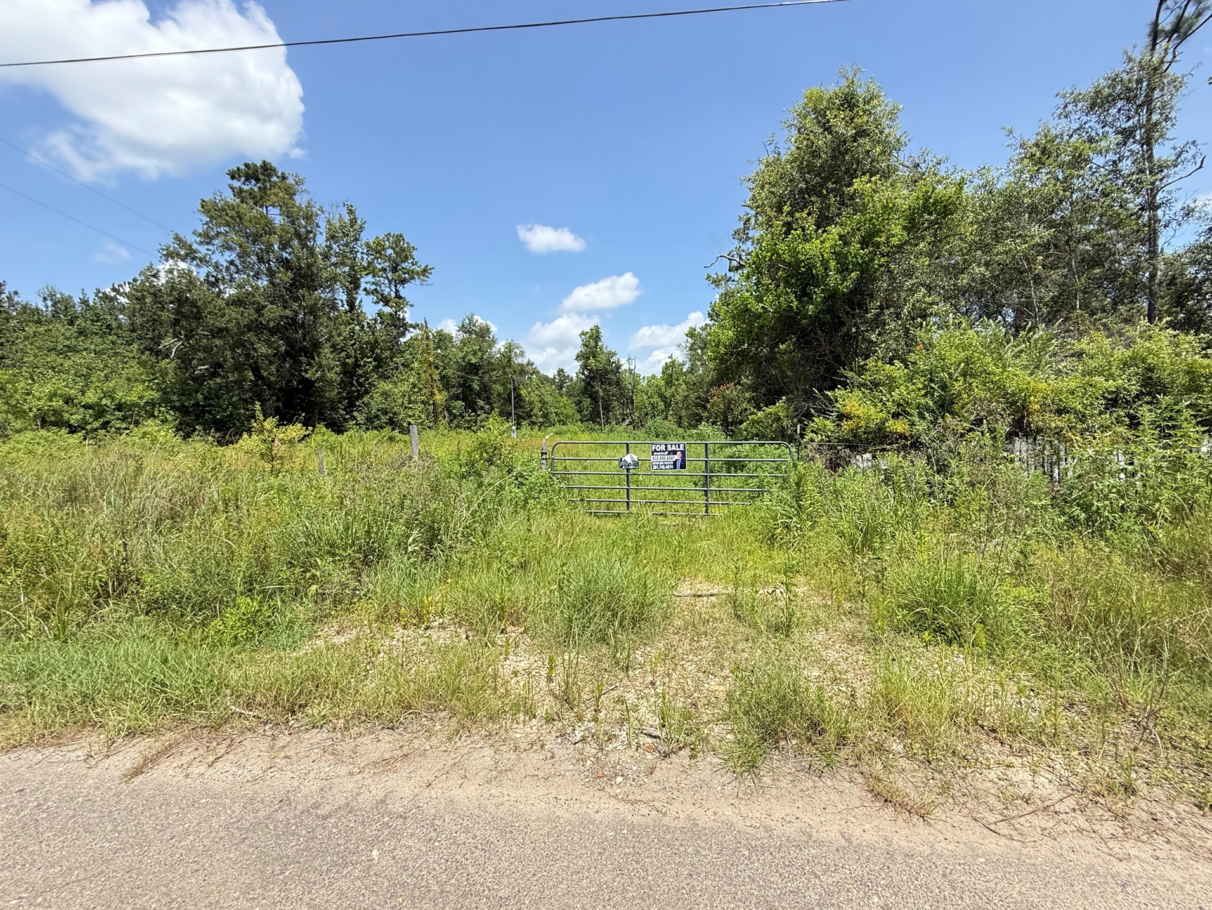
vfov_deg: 81.8
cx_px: 646
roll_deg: +0.0
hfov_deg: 98.0
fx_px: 525
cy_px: 456
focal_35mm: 15
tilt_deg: -0.9
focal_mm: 2.22
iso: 64
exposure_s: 1/1001
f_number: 2.2
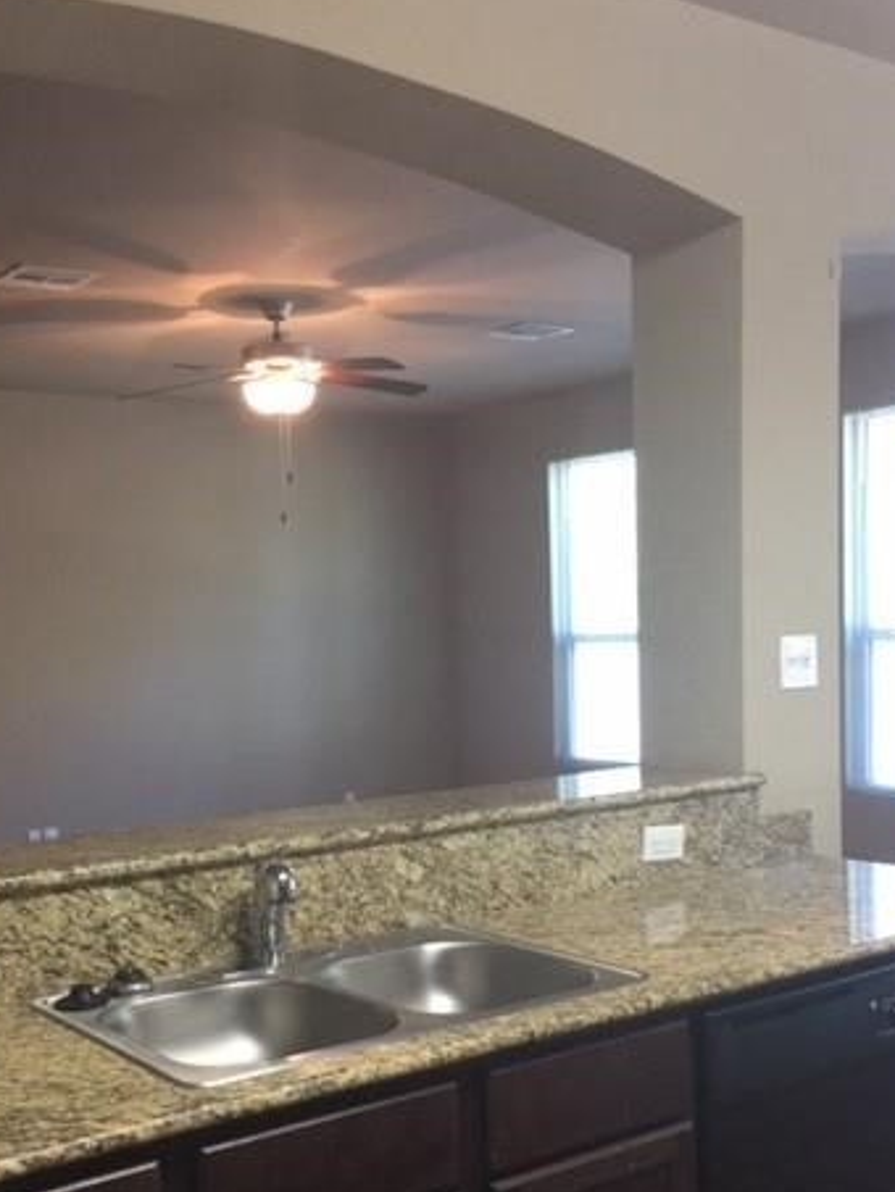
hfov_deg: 35.0
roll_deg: +1.9
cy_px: 742
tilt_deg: -4.4
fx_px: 1413
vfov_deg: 45.4
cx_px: 342
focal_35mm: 41
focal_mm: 4.15
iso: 64
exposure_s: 1/15
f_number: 2.2
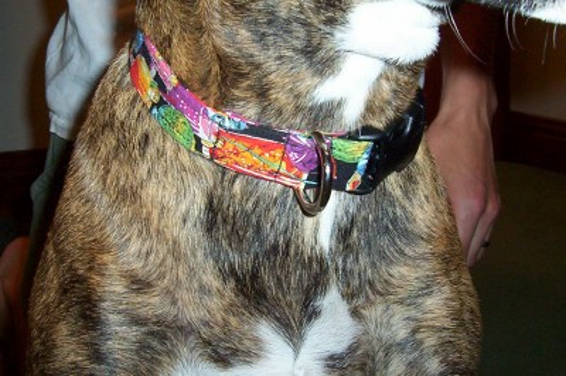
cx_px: 283
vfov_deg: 31.1
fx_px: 675
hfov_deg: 45.5
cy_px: 188
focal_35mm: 43
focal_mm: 5.77
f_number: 2.73
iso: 140
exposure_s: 1/60
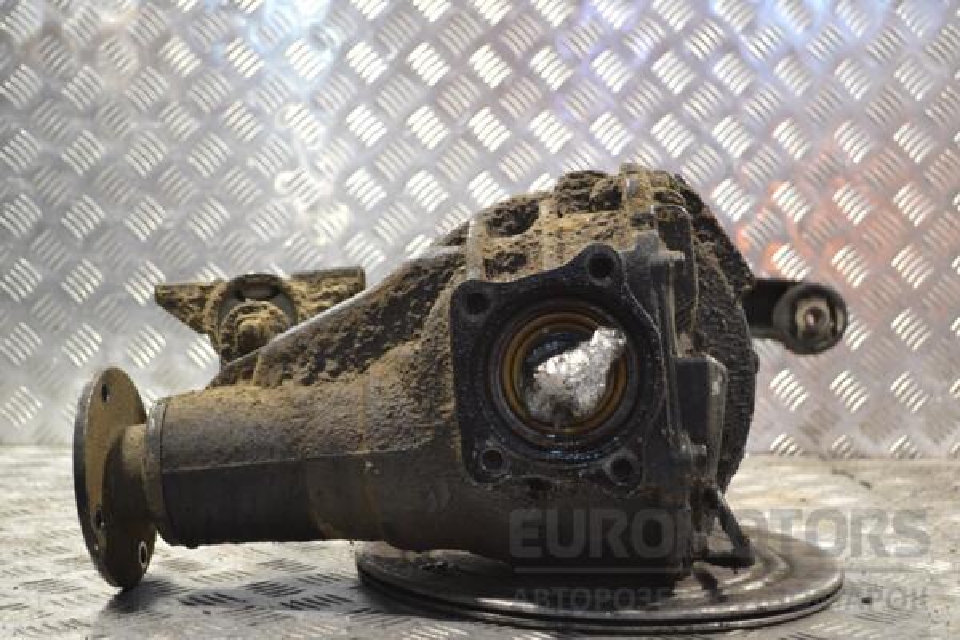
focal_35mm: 52
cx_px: 480
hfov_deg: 37.9
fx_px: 1400
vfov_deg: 25.8
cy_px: 320
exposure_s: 1/40
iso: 400
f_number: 5
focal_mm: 35
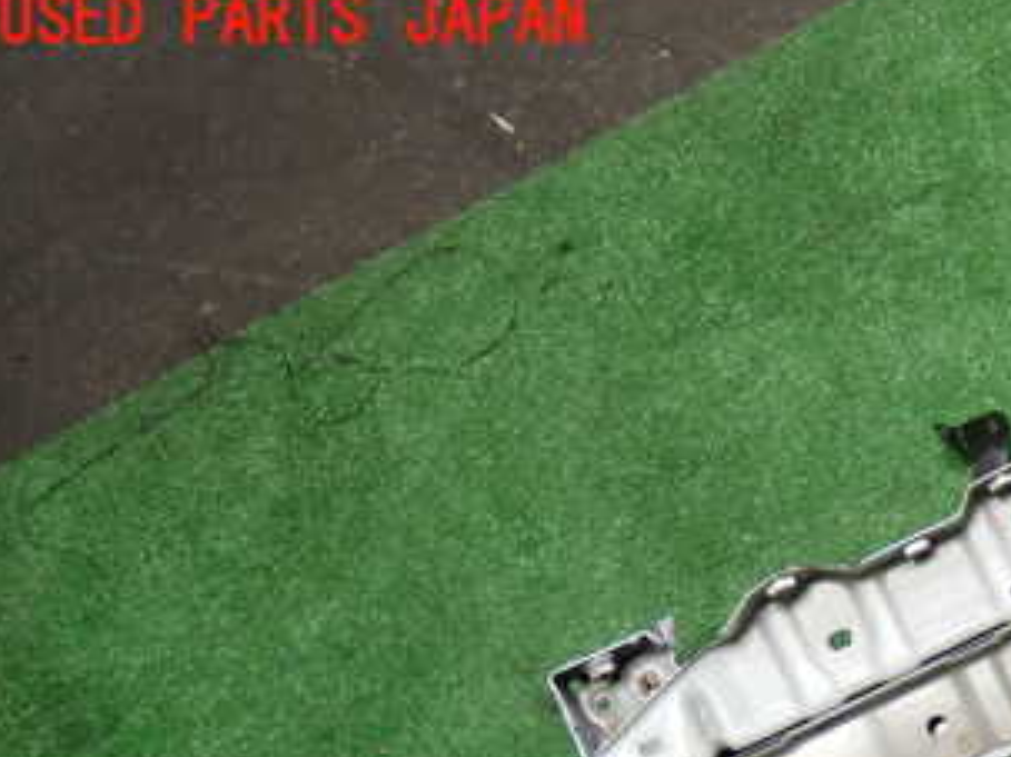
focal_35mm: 93
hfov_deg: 20.5
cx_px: 981
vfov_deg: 15.6
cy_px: 730
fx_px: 2715
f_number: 3.1
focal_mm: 8.4
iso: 250
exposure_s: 1/50
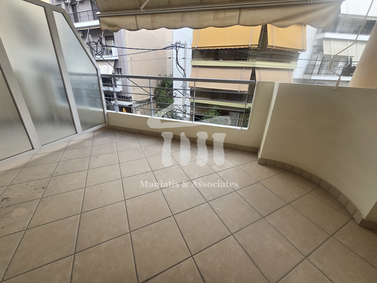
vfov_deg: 89.9
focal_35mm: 13
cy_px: 142
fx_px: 142
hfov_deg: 106.2
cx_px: 188
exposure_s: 1/250
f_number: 2.2
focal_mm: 2.2
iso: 50
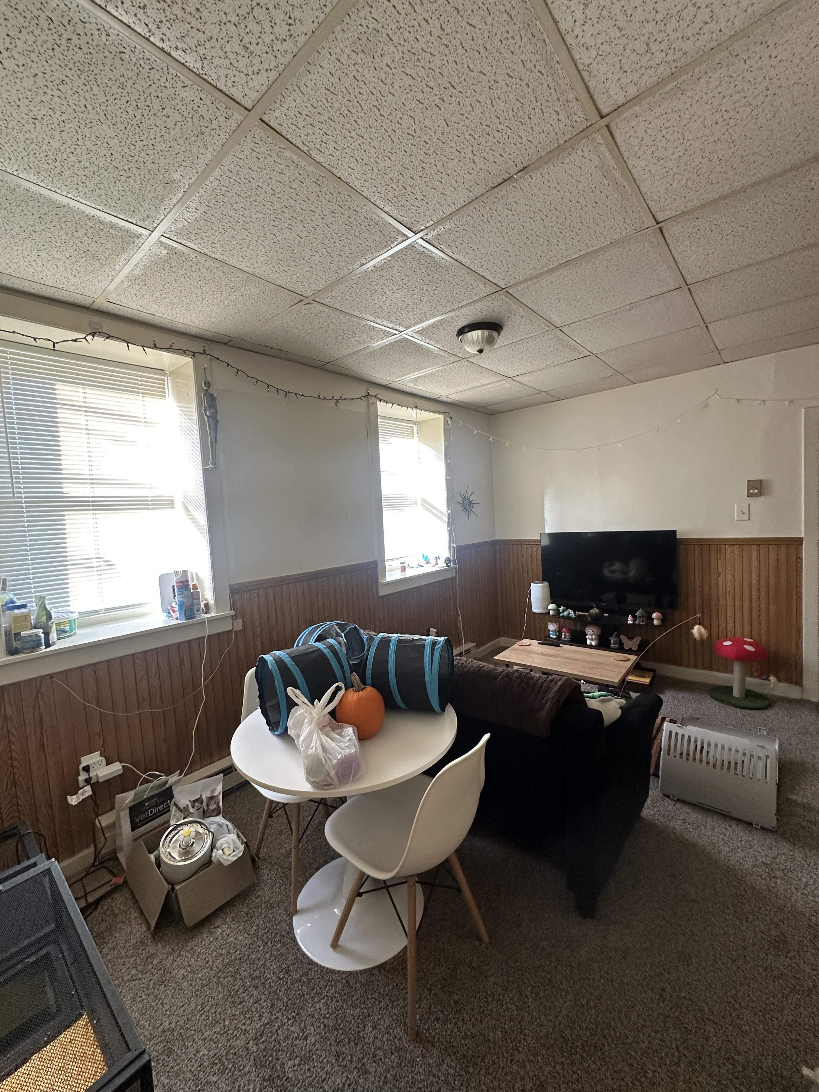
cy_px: 546
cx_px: 410
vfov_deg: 102.1
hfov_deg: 85.7
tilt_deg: -3.5
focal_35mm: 14
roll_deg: +3.1
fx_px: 442
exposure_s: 1/120
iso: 250
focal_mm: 2.22
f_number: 2.2
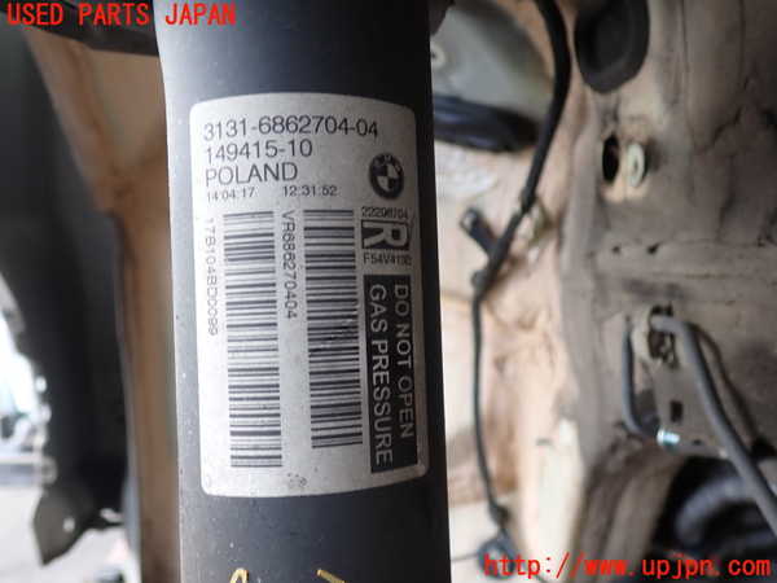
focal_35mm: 30
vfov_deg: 46.8
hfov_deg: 60.0
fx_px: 673
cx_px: 388
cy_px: 292
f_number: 2.3
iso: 125
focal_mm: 5.4
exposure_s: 1/60
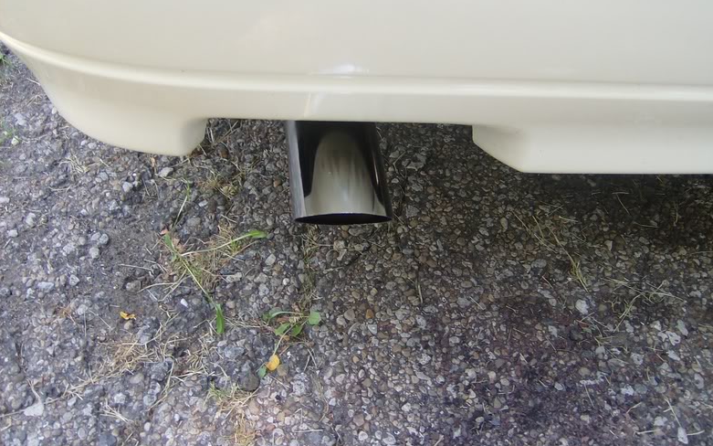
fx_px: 758
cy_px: 210
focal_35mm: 39
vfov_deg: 32.8
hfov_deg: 50.4
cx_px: 362
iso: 100
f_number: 2.8
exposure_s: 1/72.5
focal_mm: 6
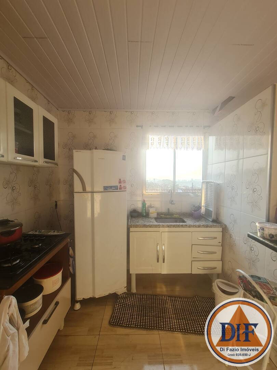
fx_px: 139
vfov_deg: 106.2
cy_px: 185
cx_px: 138
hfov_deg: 89.9
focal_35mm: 13
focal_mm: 2.2
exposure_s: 1/177
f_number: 2.2
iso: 50
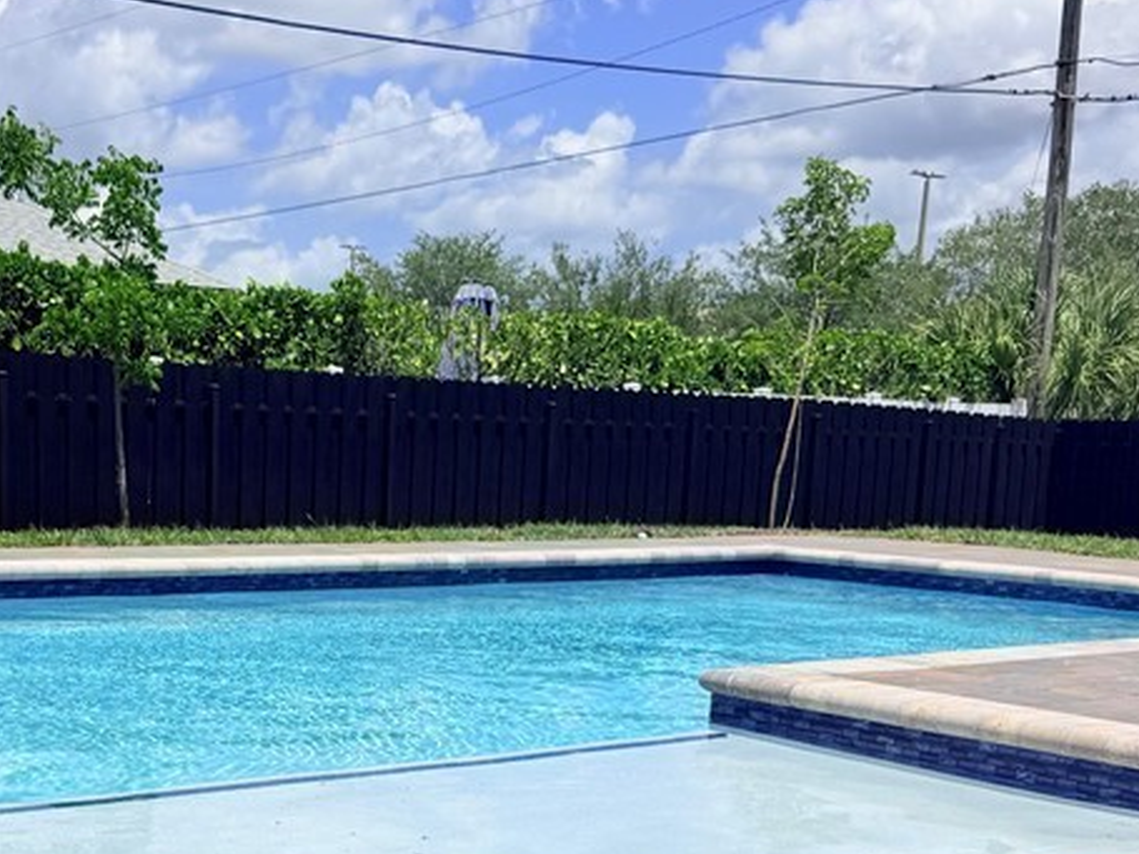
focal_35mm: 54
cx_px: 315
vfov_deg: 26.3
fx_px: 1776
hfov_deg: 34.9
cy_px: 726
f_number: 1.78
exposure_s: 1/14286
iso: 80
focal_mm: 6.76
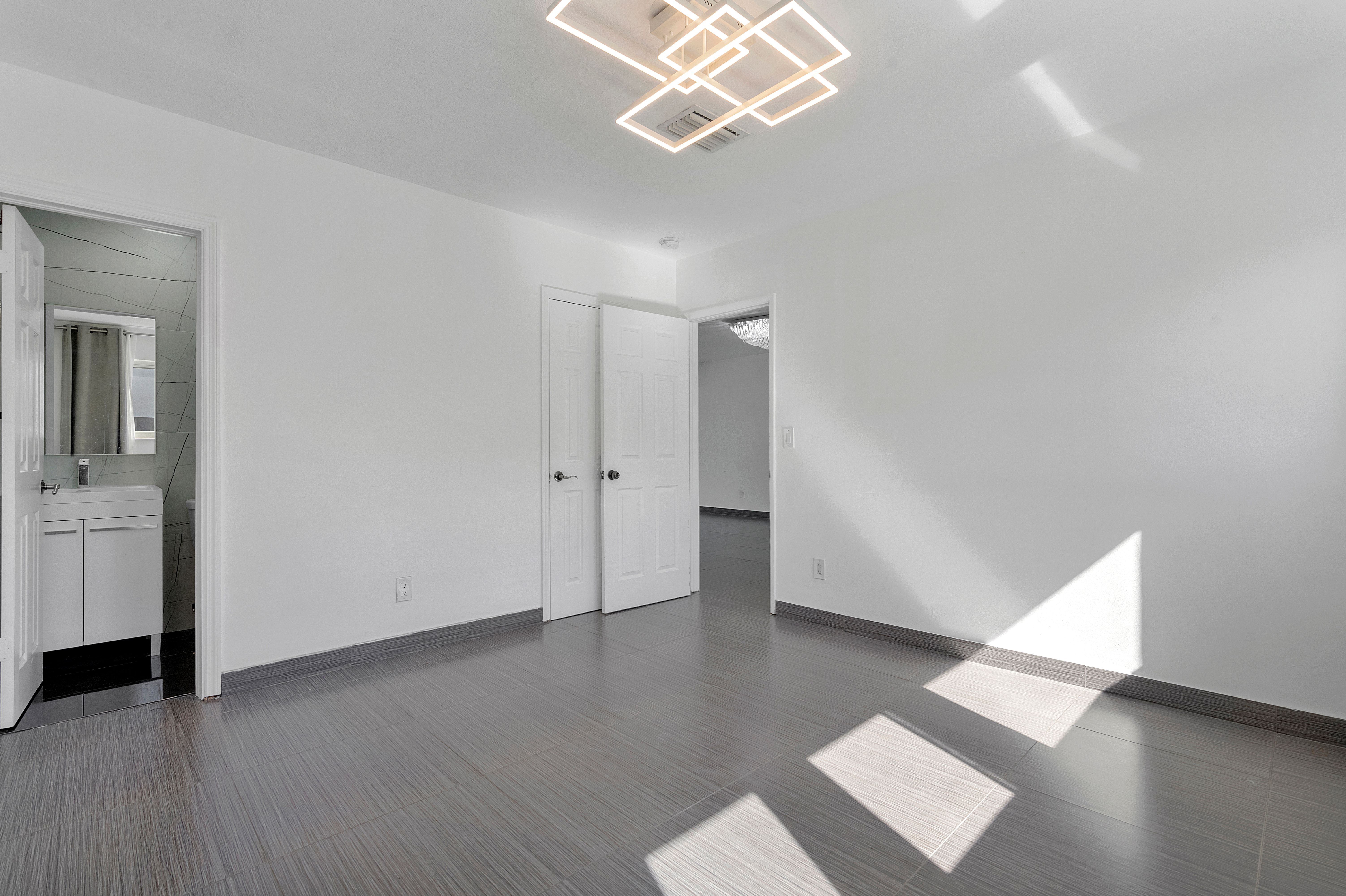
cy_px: 448
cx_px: 673
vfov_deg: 73.7
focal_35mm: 16
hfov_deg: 96.7
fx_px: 598
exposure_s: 1/60
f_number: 10
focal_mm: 16
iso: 800
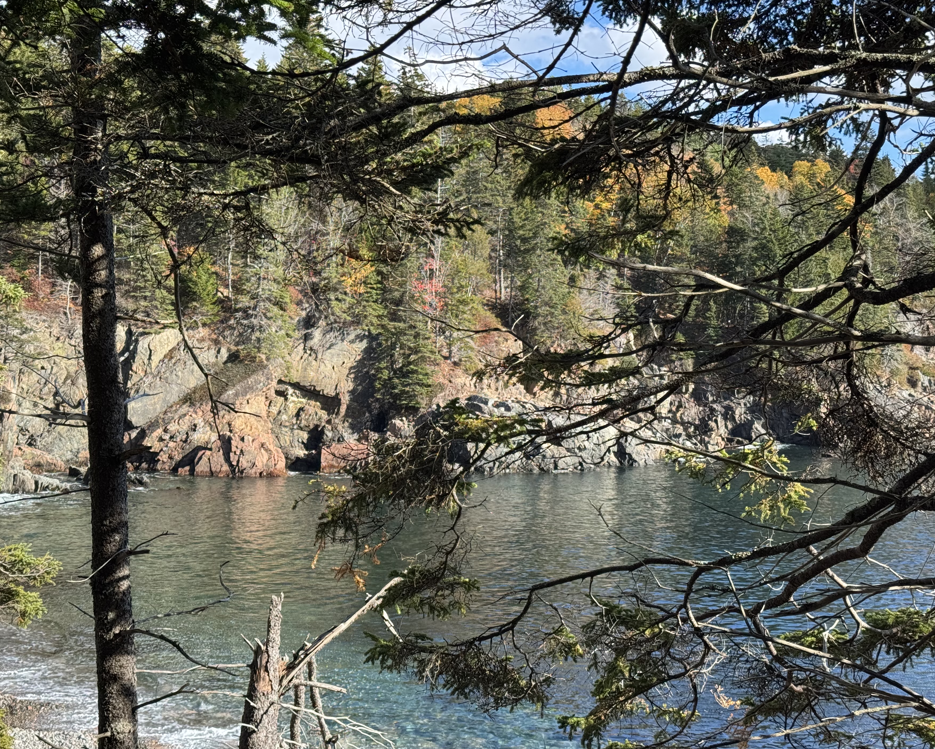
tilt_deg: -1.2
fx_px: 1494
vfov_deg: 28.1
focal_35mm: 54
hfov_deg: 34.7
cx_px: 427
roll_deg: -0.3
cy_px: 375
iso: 64
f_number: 1.78
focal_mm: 6.76
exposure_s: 1/1458
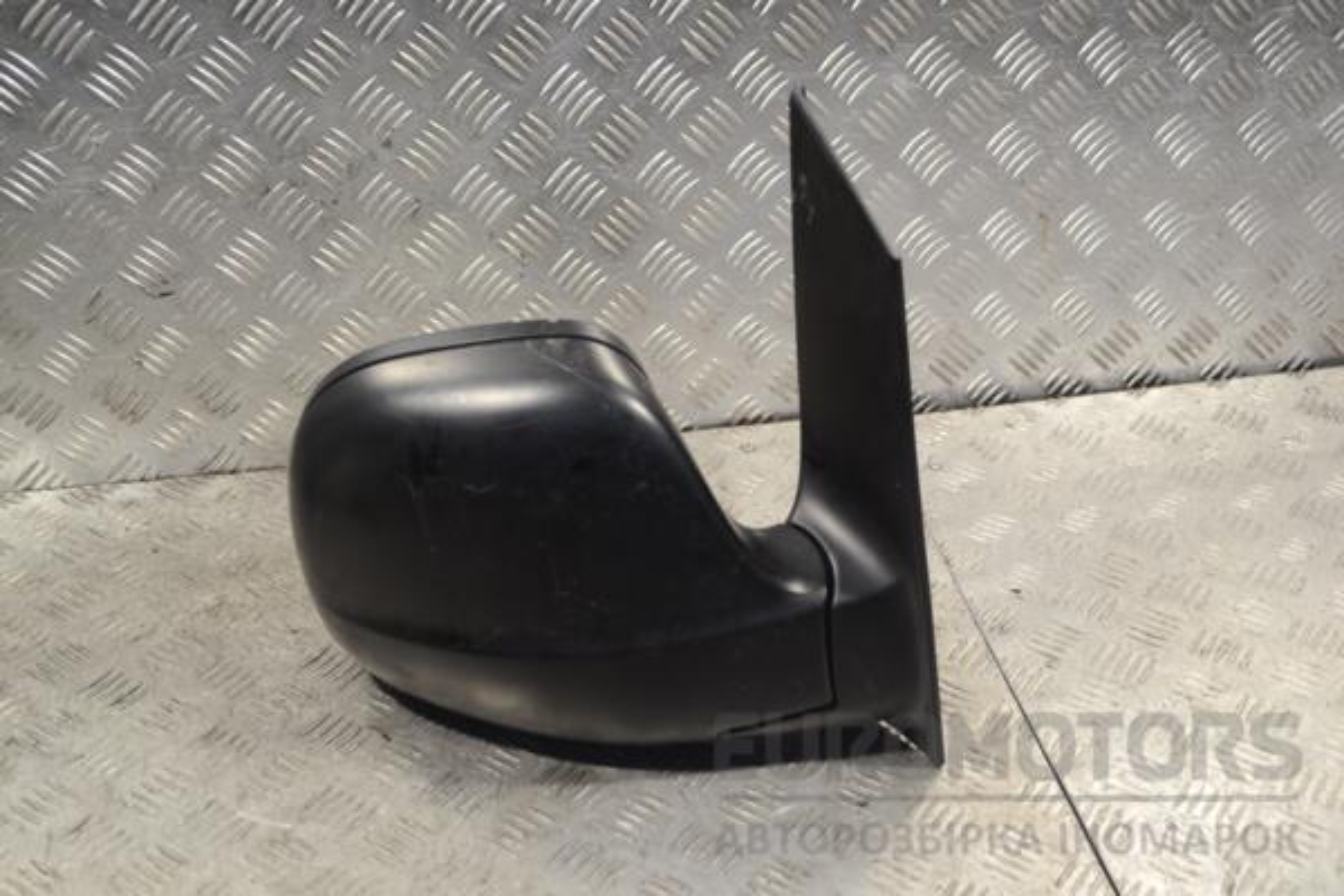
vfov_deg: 28.1
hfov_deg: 41.1
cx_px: 672
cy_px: 448
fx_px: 1792
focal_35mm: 48
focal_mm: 32
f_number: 4.8
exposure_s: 1/30
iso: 160
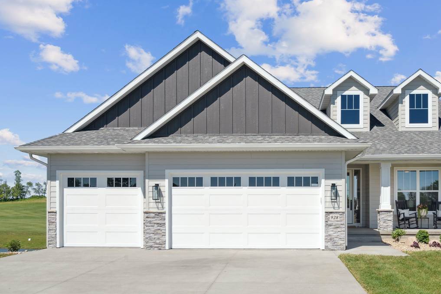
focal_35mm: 39
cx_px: 271
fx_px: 478
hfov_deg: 49.2
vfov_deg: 34.2
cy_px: 163
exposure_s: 1/1250
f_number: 10
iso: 400
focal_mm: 31
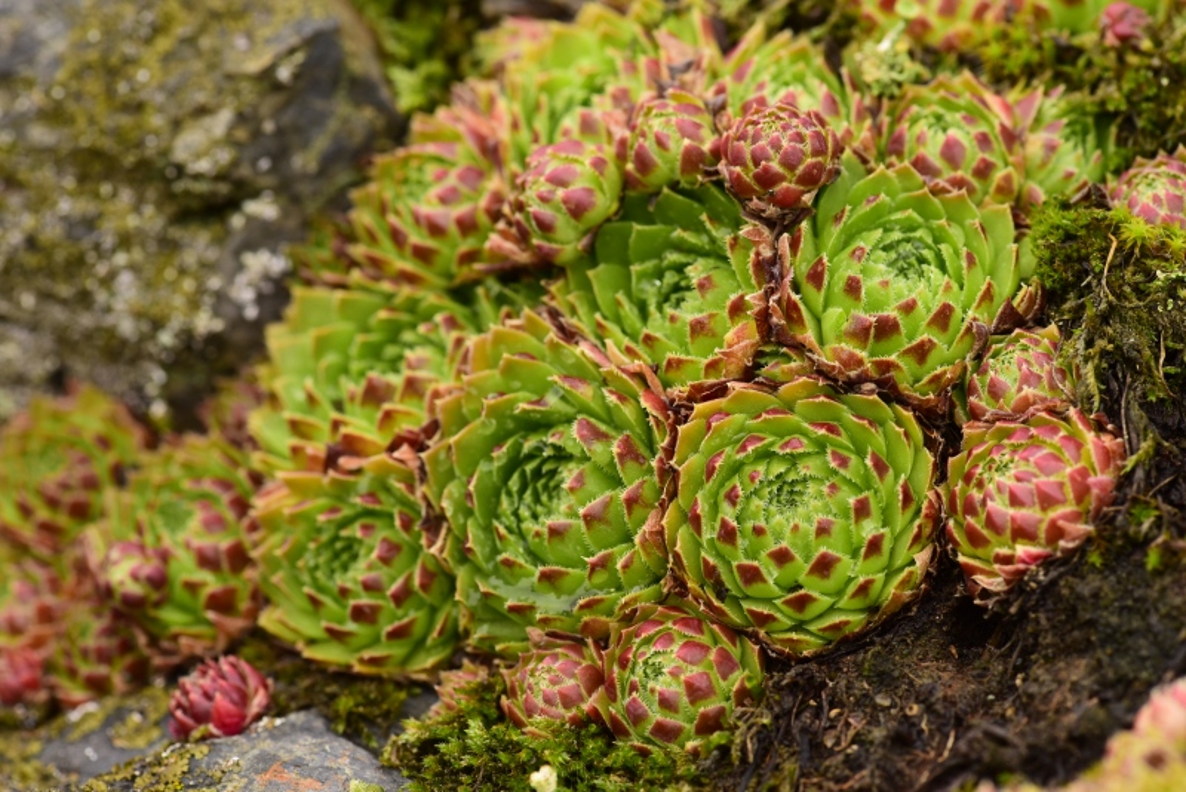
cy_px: 396
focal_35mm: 105
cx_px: 593
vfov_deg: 13.1
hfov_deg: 19.4
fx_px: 3460
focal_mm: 105
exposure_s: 1/160
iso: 1250
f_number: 13
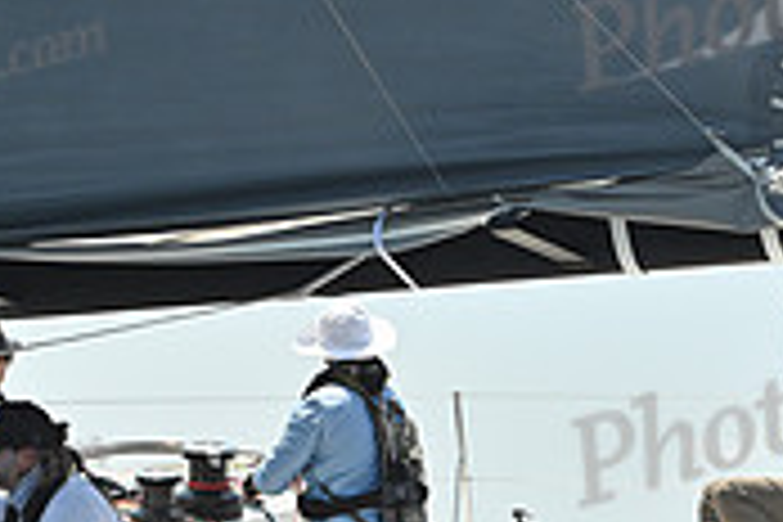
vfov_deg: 5.8
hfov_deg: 8.8
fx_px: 5089
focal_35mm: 234
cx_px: 342
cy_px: 686
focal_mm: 70
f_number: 7.1
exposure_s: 1/1250
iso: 320
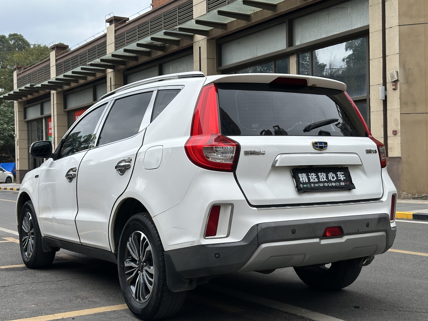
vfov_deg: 30.3
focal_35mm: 48
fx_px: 593
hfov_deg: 39.7
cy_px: 160
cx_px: 214
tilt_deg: +0.1
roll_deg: +0.8
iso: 64
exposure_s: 1/1199
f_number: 1.78
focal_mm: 6.86
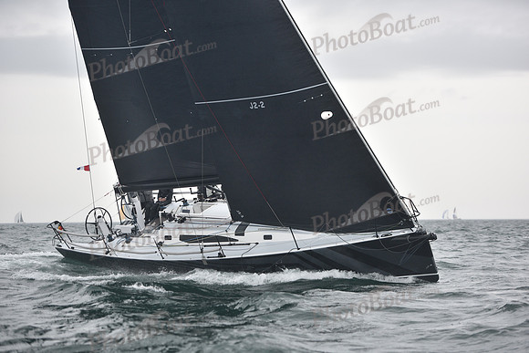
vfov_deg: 13.4
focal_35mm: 102
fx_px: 1499
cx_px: 264
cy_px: 176
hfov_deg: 20.0
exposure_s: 1/640
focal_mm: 102
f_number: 3.2
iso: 400
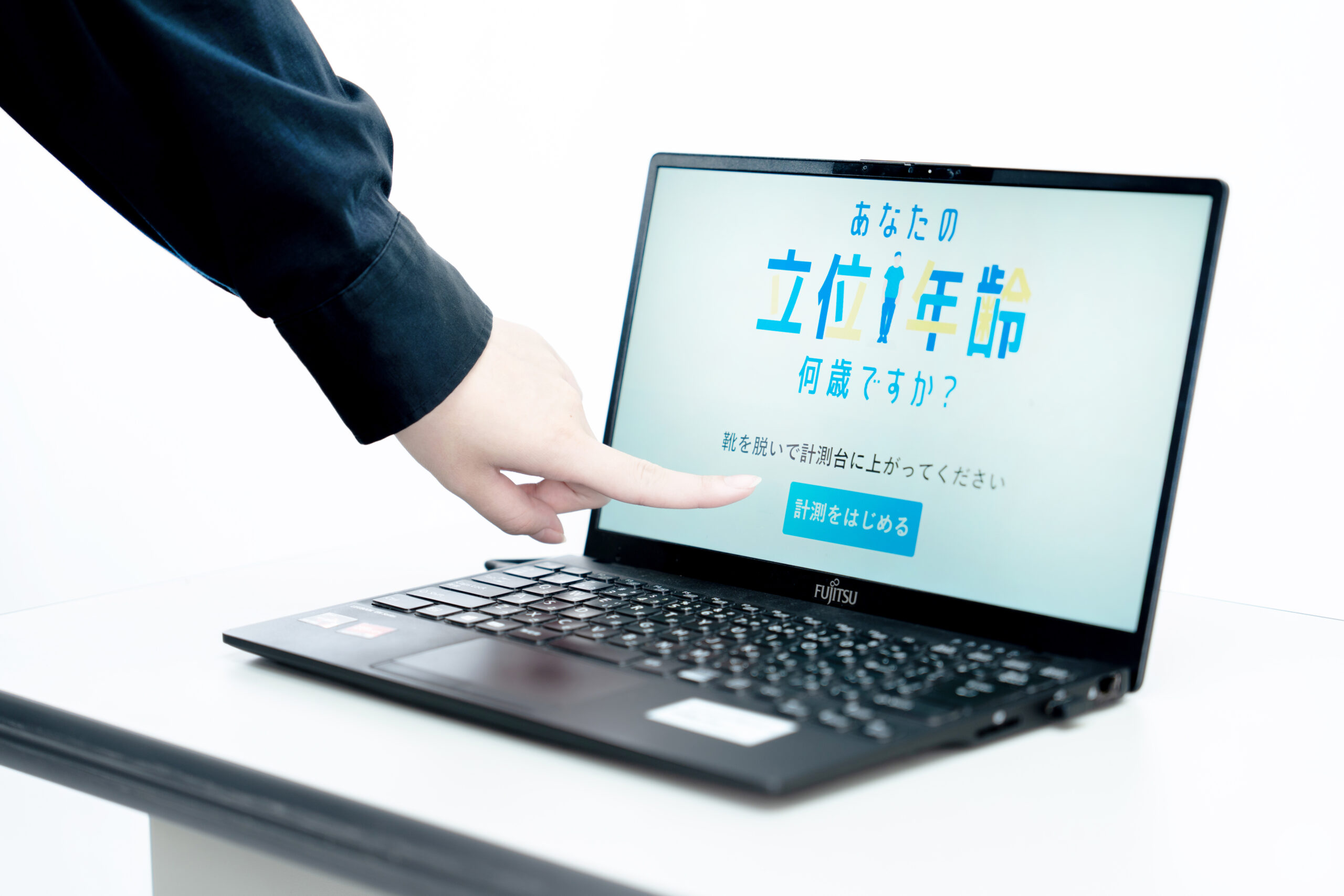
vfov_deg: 19.5
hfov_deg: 28.8
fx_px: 2613
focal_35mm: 70
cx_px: 672
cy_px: 448
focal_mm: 70
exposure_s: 1/80
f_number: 2.8
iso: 100
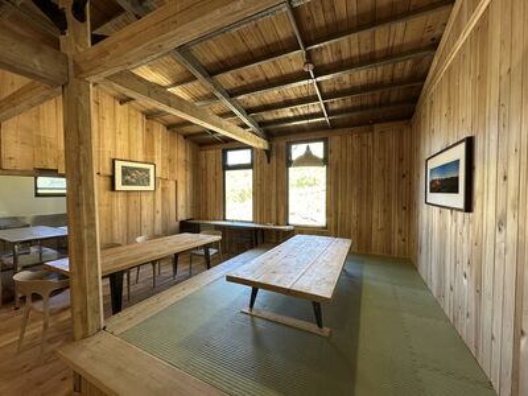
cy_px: 198
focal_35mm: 14
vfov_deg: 85.7
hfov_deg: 102.1
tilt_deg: -0.9
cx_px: 264
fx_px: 214
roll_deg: +0.0
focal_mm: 2.22
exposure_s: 1/120
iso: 160
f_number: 2.2
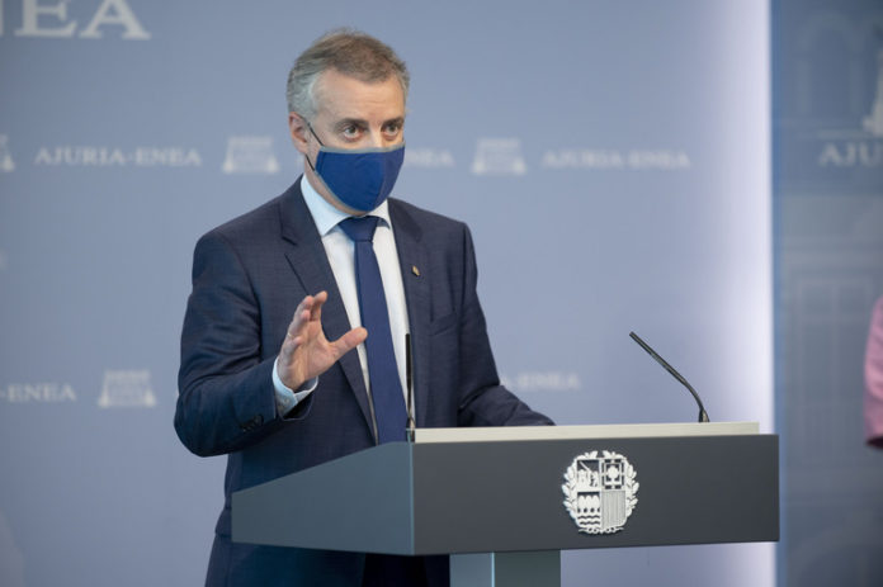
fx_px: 3676
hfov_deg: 13.7
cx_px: 442
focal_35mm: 150
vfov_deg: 9.1
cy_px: 294
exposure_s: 1/200
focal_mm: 150
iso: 1000
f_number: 3.2
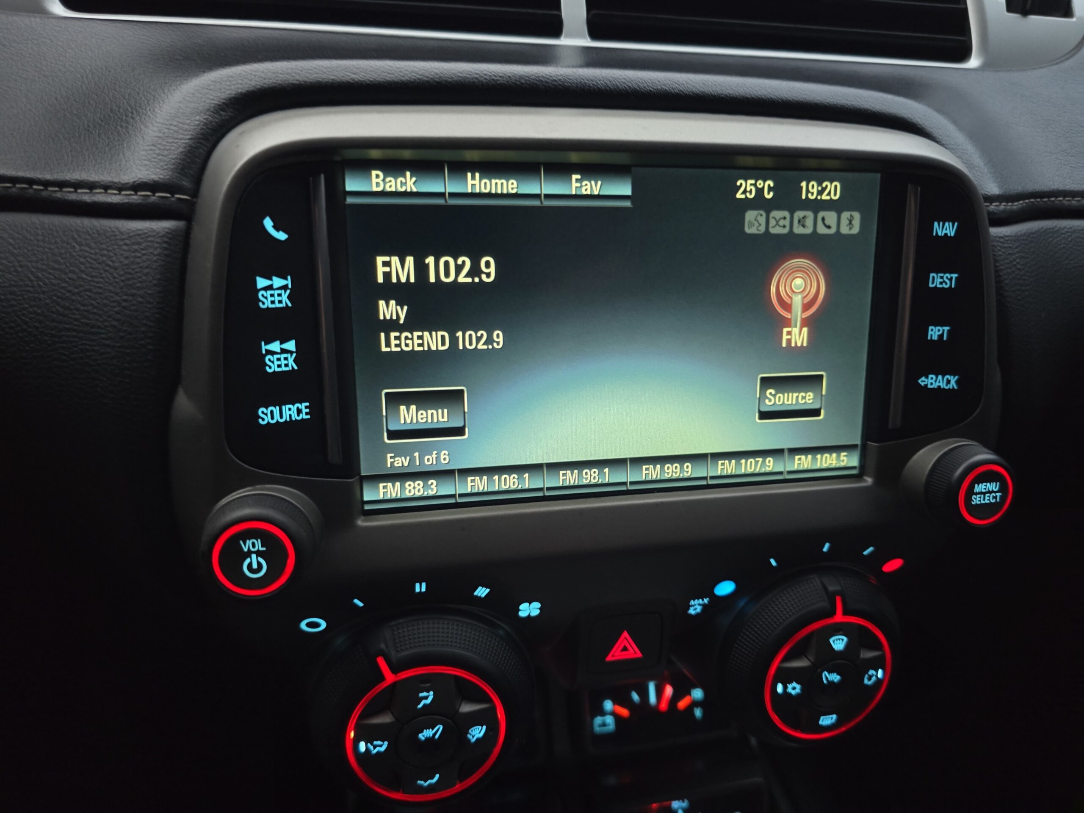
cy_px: 406
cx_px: 542
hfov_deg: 73.9
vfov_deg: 58.9
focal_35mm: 23
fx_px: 720
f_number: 1.7
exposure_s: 1/60
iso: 1250
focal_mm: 6.3
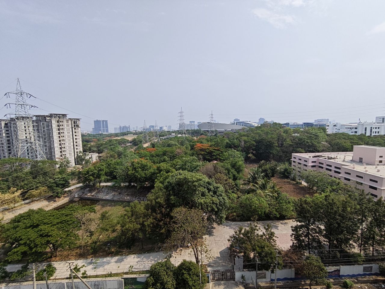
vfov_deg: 78.1
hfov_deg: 94.5
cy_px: 144
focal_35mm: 16
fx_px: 178
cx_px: 192
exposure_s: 1/2150
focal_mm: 1.65
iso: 50
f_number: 2.2
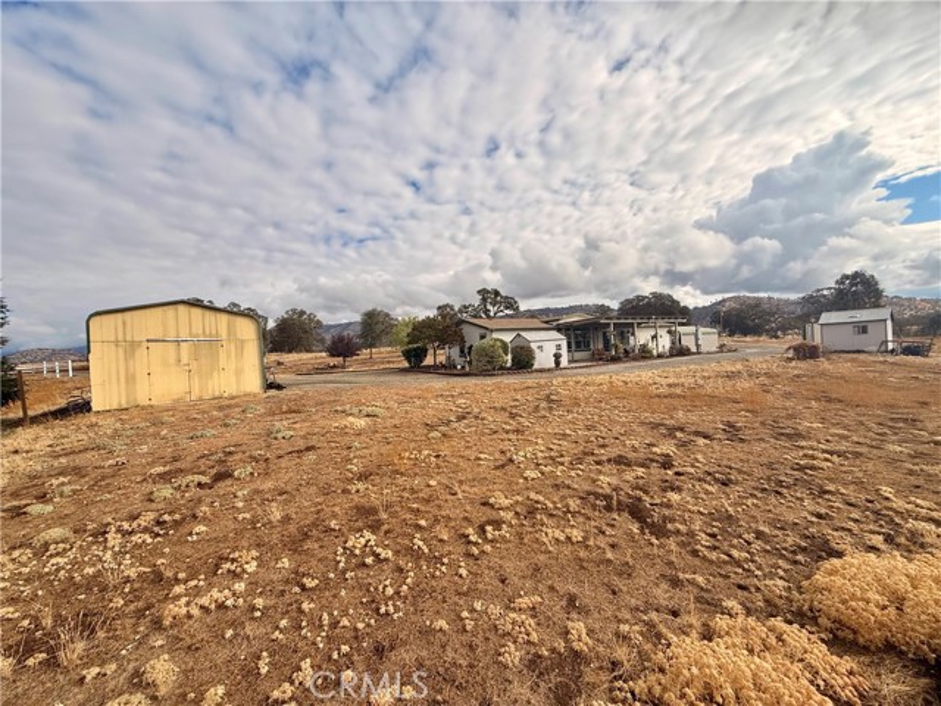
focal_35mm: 14
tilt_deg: +0.3
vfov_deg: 85.7
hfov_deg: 102.1
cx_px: 470
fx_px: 381
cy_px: 353
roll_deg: +2.5
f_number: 2.2
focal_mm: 2.22
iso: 50
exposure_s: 1/2976
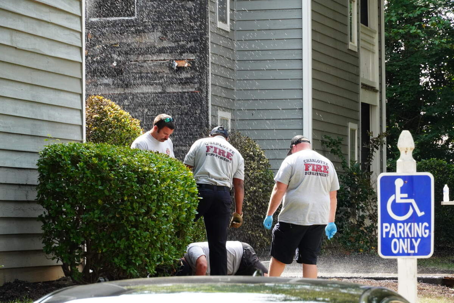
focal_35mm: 202
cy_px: 152
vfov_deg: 6.8
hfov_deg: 10.2
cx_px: 227
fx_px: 2556
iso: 1600
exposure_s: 1/250
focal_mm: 135
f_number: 11
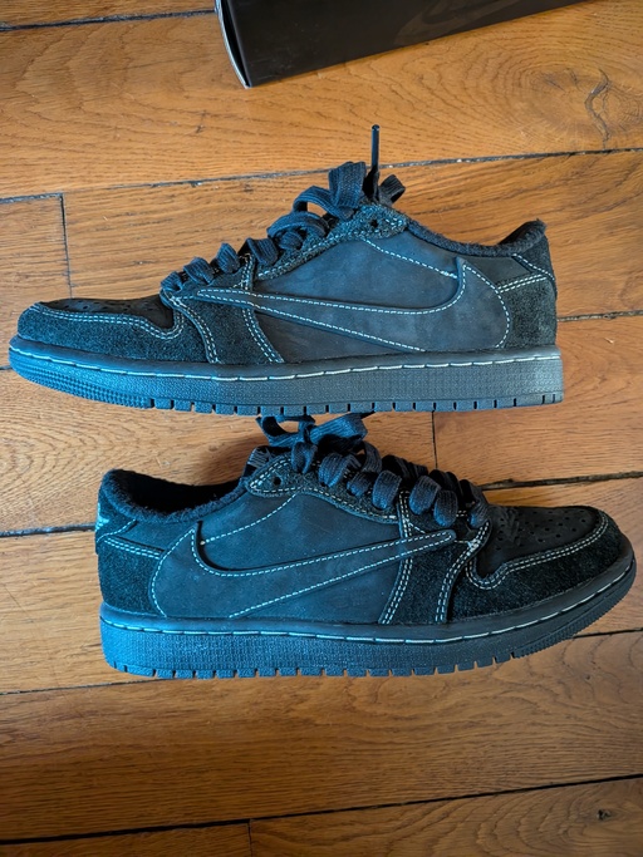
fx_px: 595
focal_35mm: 24
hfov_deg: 56.8
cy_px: 428
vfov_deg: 71.6
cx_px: 322
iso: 587
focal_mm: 4.53
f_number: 1.7
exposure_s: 1/25
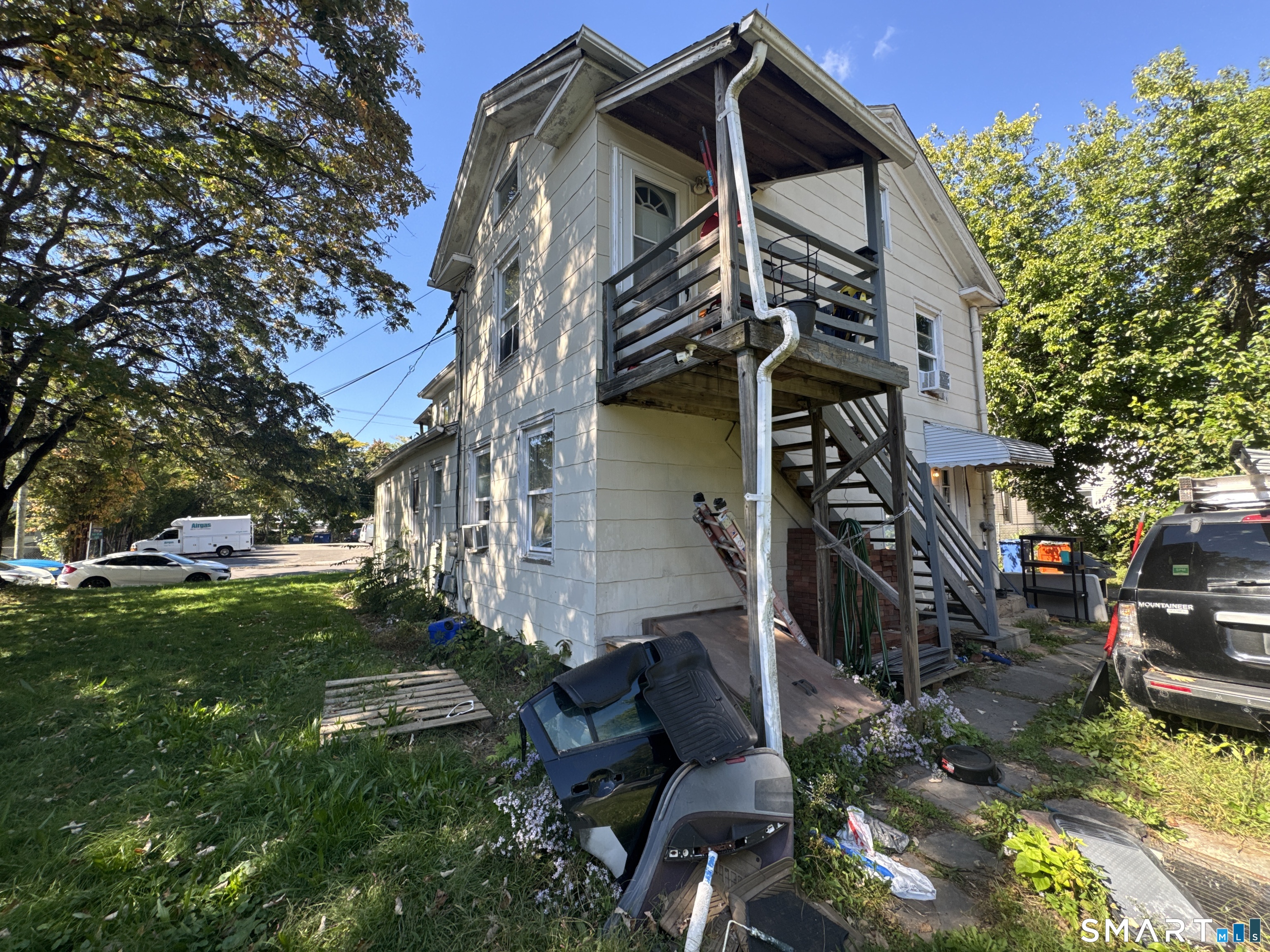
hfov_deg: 102.1
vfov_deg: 85.7
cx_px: 635
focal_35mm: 14
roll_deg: -0.5
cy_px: 476
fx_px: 514
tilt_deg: +4.4
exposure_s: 1/312
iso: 40
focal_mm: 2.22
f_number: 2.2
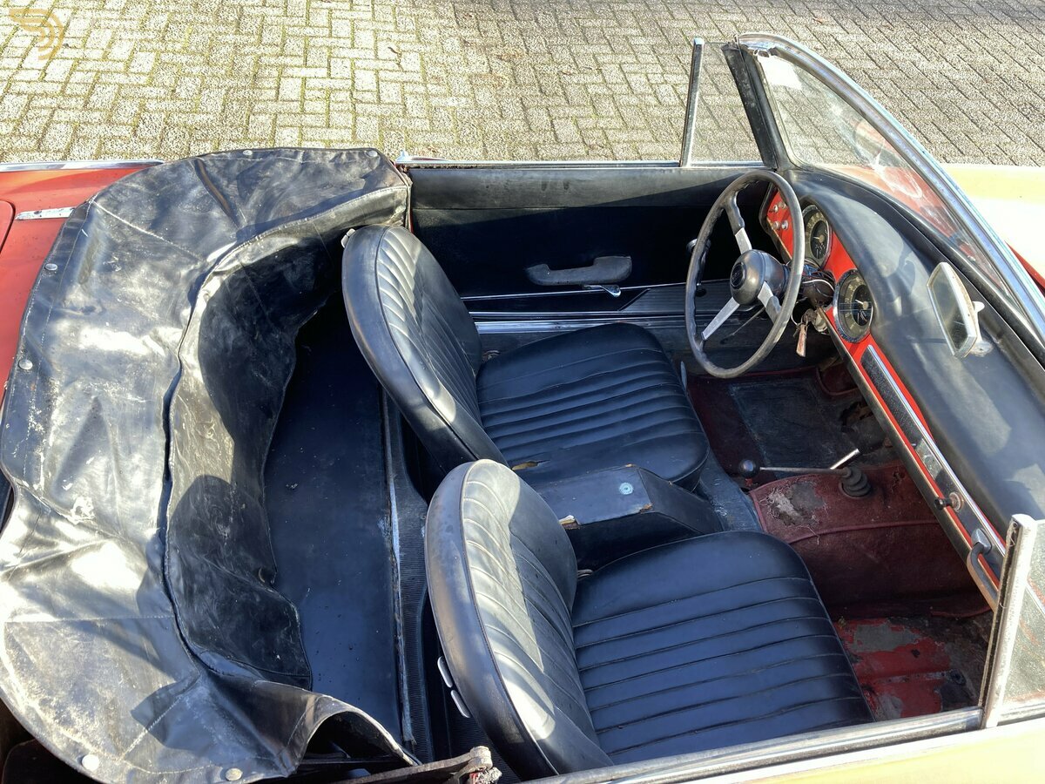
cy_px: 392
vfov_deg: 49.7
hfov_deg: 63.4
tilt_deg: -46.4
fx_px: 845
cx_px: 522
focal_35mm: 28
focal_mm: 3.99
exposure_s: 1/121
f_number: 1.8
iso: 32
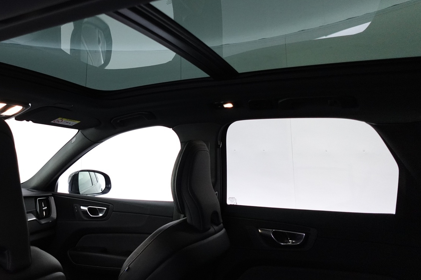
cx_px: 126
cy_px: 83
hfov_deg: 61.4
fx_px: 339
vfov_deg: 44.0
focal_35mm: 29
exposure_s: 1/80
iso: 1250
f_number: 2
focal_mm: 7.6
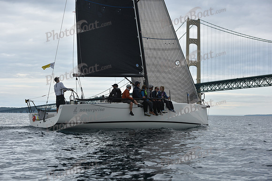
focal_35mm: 70
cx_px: 136
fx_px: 529
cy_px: 90
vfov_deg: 19.5
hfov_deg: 28.8
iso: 250
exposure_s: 1/800
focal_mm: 70
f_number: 6.3
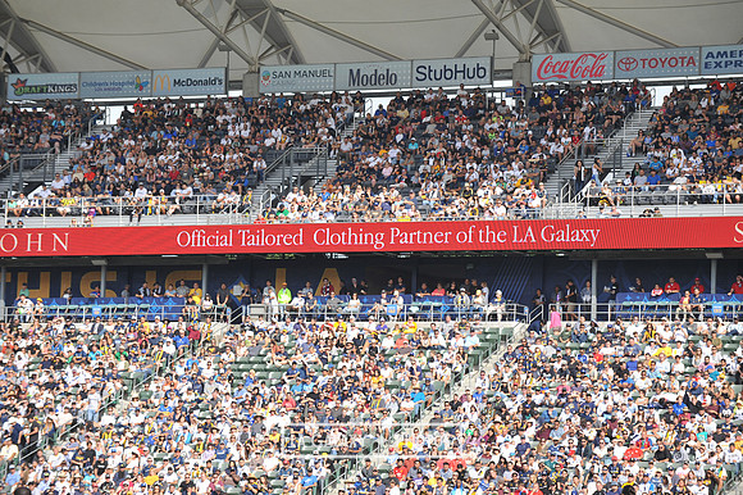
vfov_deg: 9.1
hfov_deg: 13.7
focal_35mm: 150
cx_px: 372
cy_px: 248
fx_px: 3094
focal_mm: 150
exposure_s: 1/1250
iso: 500
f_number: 5.6
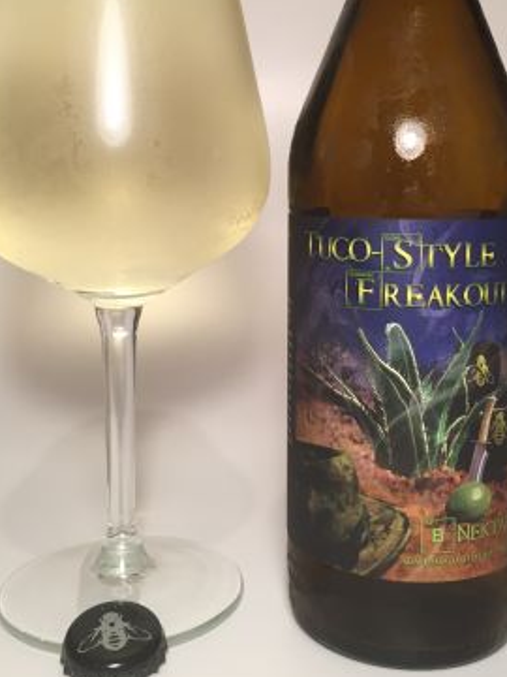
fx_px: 840
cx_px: 267
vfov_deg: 43.4
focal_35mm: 43
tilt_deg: -4.1
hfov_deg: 33.6
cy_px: 242
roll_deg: +0.3
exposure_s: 1/30
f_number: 2.2
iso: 80
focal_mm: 4.15
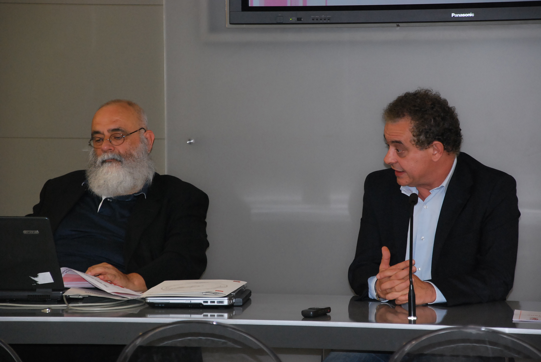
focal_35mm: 150
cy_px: 181
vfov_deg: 9.2
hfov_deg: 13.7
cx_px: 270
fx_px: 2257
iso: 800
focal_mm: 100
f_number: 5.6
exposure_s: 1/60
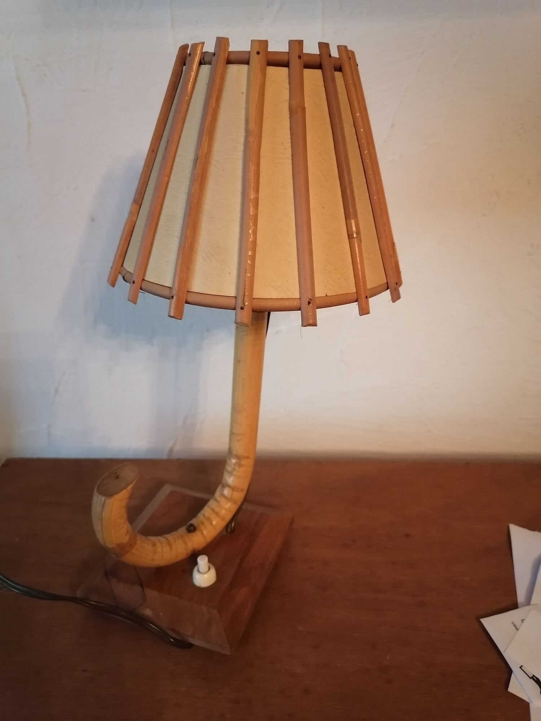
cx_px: 270
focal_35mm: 27
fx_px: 563
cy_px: 360
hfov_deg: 51.4
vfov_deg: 65.3
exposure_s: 1/25
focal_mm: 5.3
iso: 1250
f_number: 1.8
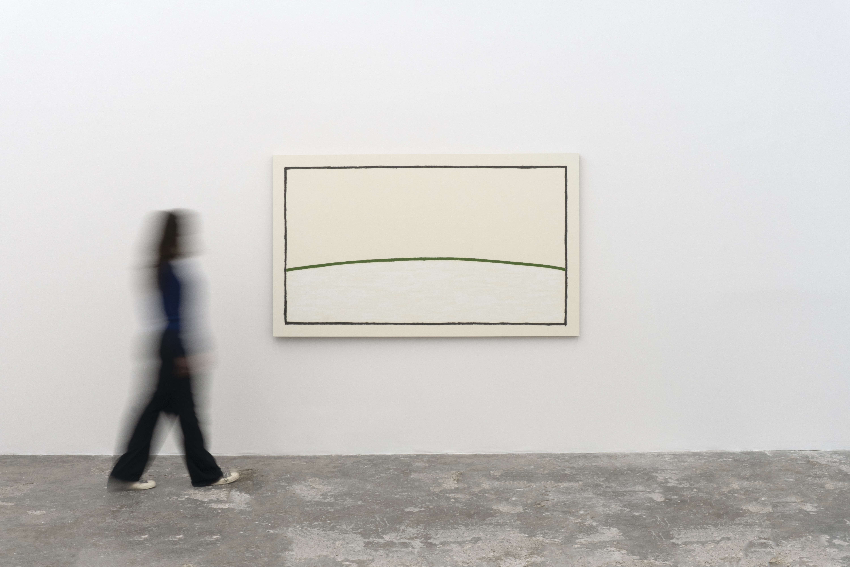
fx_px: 850
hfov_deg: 53.1
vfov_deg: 36.9
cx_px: 425
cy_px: 284
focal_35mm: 36
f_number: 20
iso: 320
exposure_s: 1/2.5
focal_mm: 24
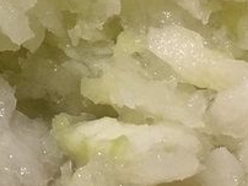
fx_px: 1054
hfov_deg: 13.1
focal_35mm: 147
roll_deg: -6.9
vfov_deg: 10.0
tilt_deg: -30.0
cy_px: -31
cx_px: -42
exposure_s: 1/30
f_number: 2.2
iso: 125
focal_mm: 4.15
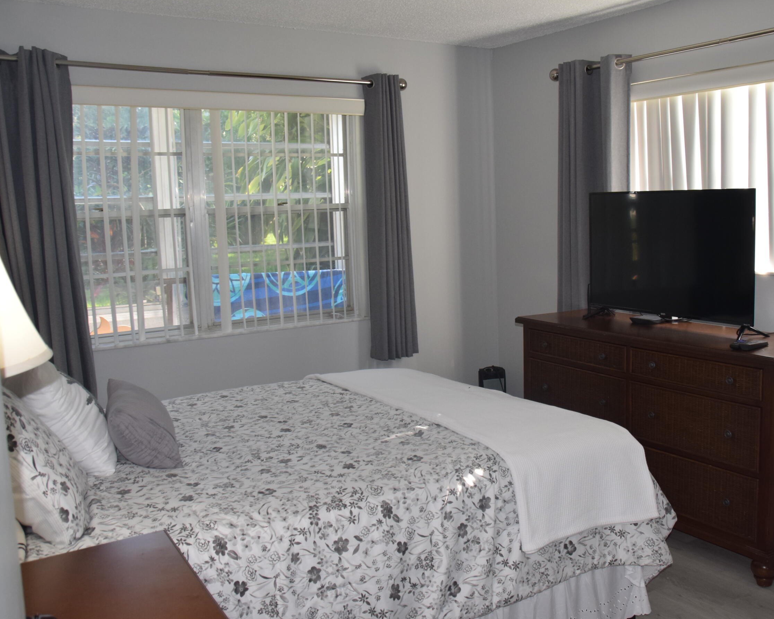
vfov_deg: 43.3
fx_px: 779
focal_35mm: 34
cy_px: 294
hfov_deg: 52.4
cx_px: 470
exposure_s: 1/125
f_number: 5.6
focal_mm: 18
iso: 720
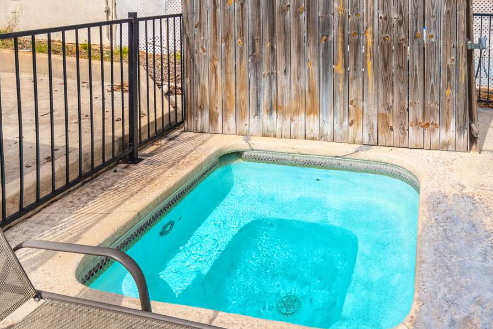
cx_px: 280
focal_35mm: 24
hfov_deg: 73.4
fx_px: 329
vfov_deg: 53.0
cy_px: 144
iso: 320
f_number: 8
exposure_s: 1/8000
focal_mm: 14
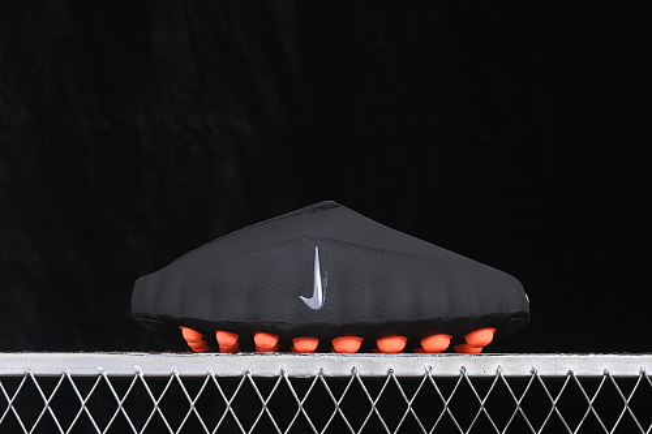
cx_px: 326
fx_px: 1358
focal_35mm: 75
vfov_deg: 18.2
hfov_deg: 27.0
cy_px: 217
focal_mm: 50
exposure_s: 1/60
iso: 160
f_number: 6.3
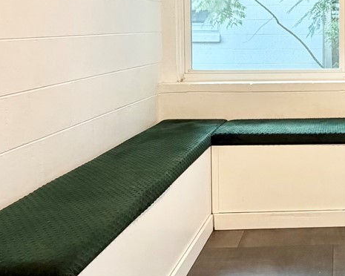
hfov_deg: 34.8
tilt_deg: -2.7
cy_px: 42
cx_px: 366
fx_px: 480
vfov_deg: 31.0
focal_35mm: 47
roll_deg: +0.3
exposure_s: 1/120
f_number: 2.2
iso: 320
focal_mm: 2.22
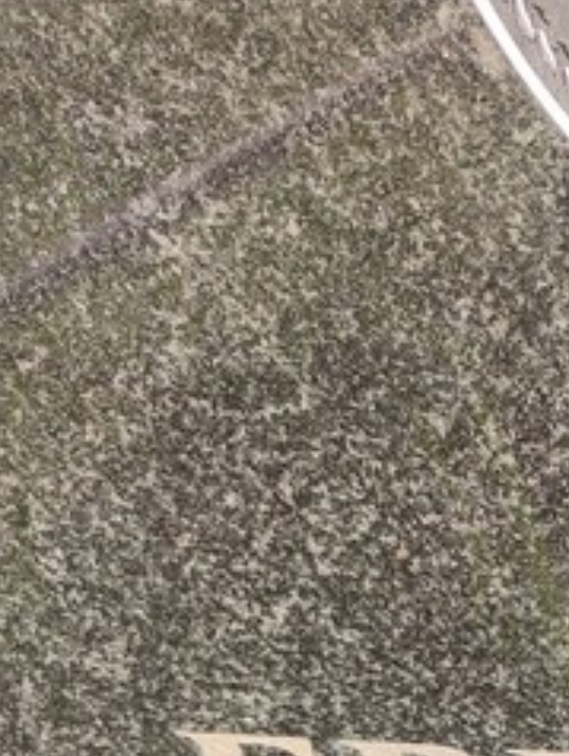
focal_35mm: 84
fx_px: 1838
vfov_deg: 21.5
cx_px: 915
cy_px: 921
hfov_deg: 15.8
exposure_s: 1/100
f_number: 1.9
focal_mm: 6.04
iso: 53
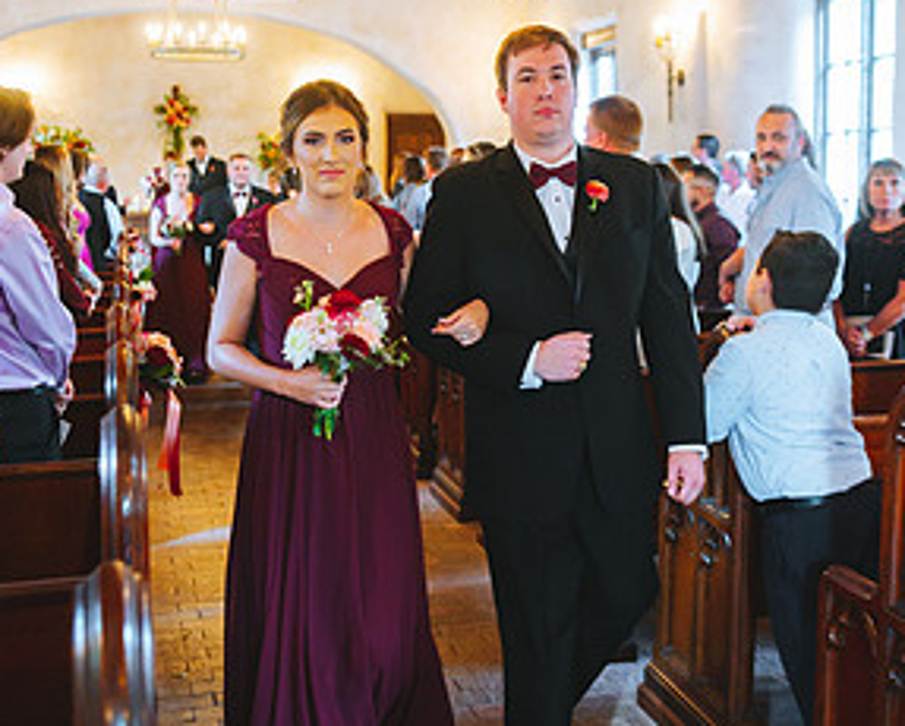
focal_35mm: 47
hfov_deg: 39.5
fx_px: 1260
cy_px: 262
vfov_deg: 31.9
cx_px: 459
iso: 4000
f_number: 2.8
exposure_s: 1/100
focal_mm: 32
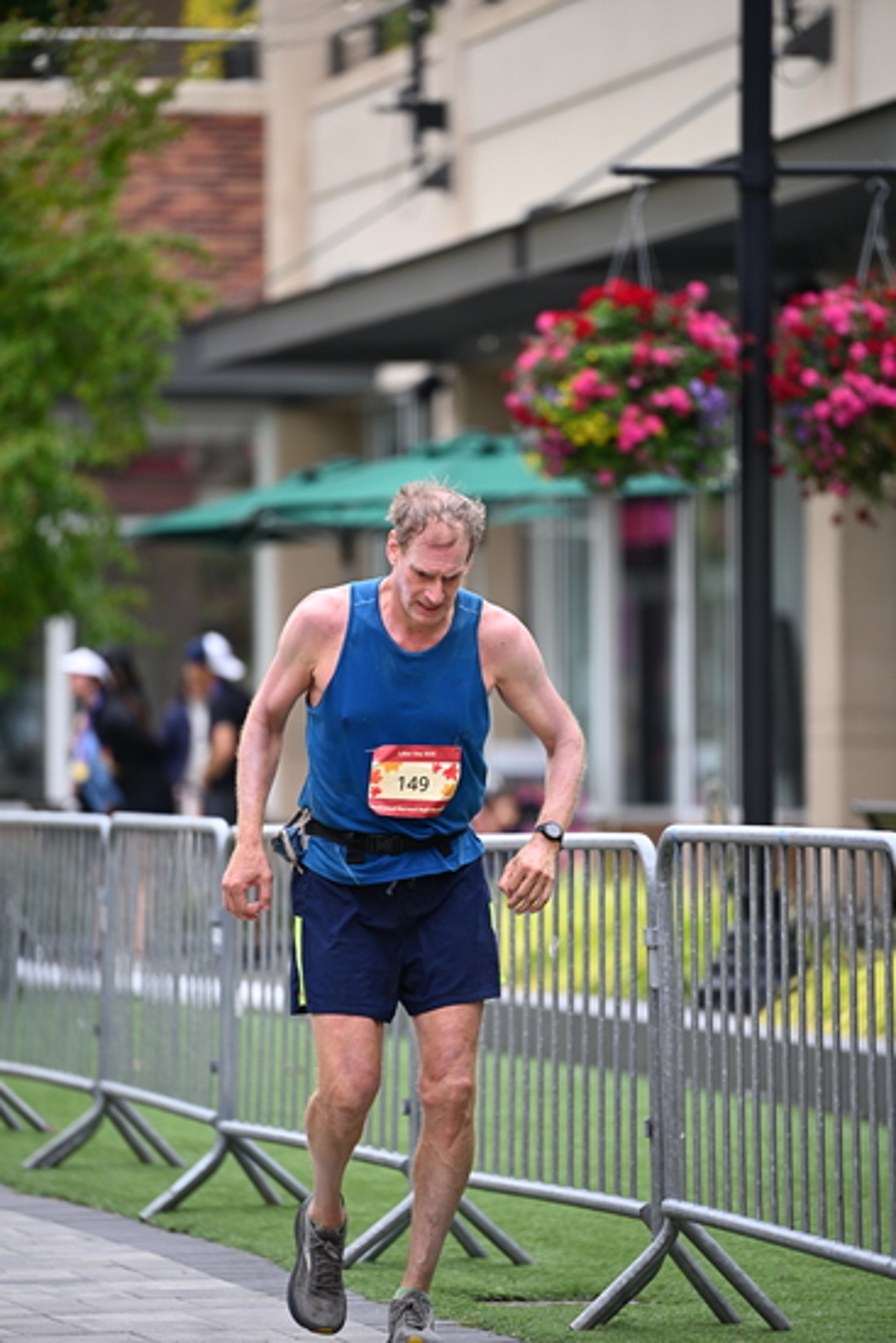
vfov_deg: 10.3
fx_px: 7461
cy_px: 672
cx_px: 448
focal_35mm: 200
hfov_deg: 6.9
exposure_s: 1/1600
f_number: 2.8
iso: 640
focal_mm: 200
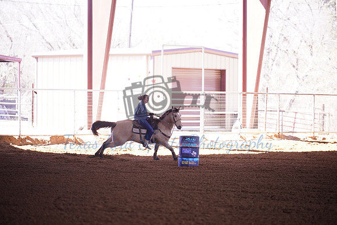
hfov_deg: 10.3
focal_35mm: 200
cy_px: 112
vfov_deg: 6.9
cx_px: 168
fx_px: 1873
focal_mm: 200
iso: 2500
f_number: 2.8
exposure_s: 1/1600
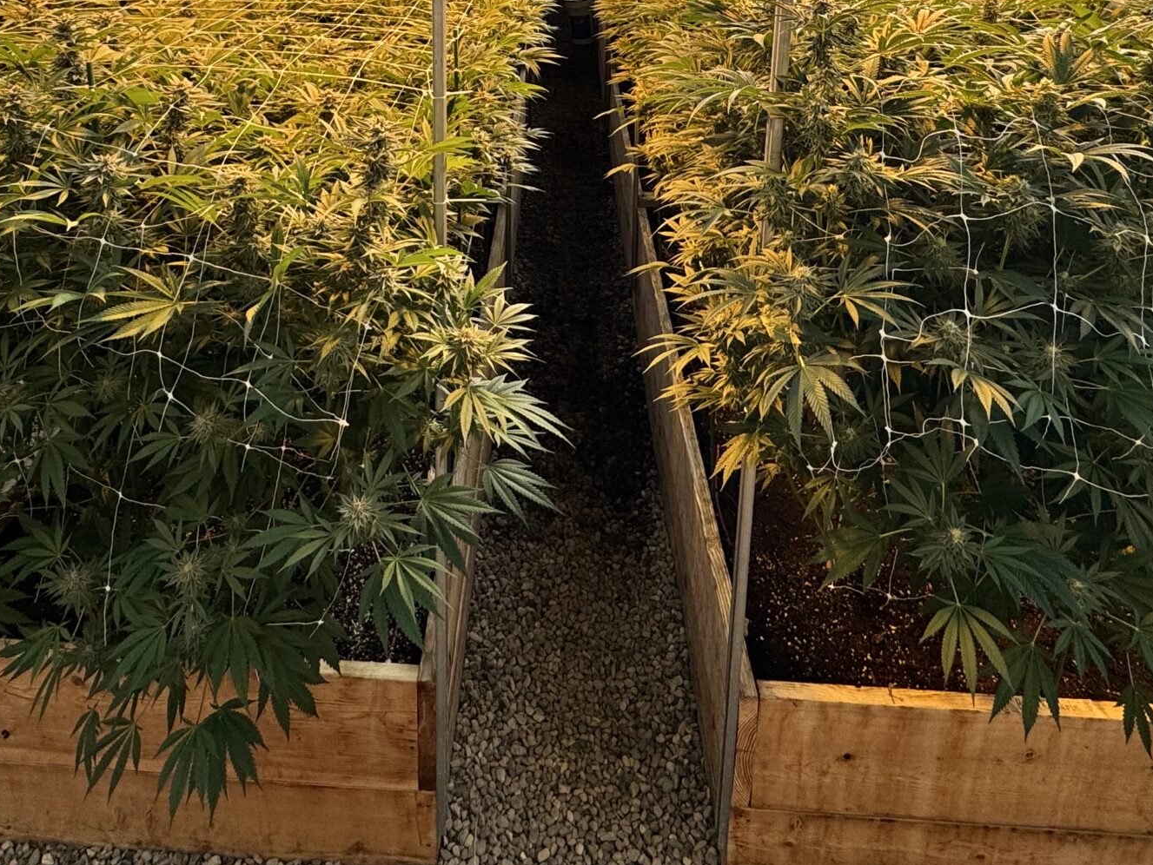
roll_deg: -0.8
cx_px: 506
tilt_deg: -12.7
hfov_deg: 65.1
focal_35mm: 27
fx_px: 900
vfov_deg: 45.0
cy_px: 36
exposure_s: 1/498
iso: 40
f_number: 2.2
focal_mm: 2.22
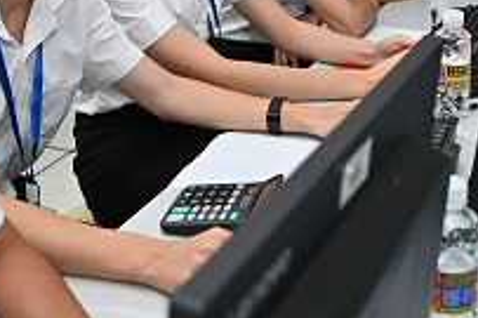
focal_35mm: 71
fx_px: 938
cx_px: 228
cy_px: -108
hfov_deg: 28.6
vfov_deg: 17.8
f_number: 2.8
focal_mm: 20.5
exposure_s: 1/125
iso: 400
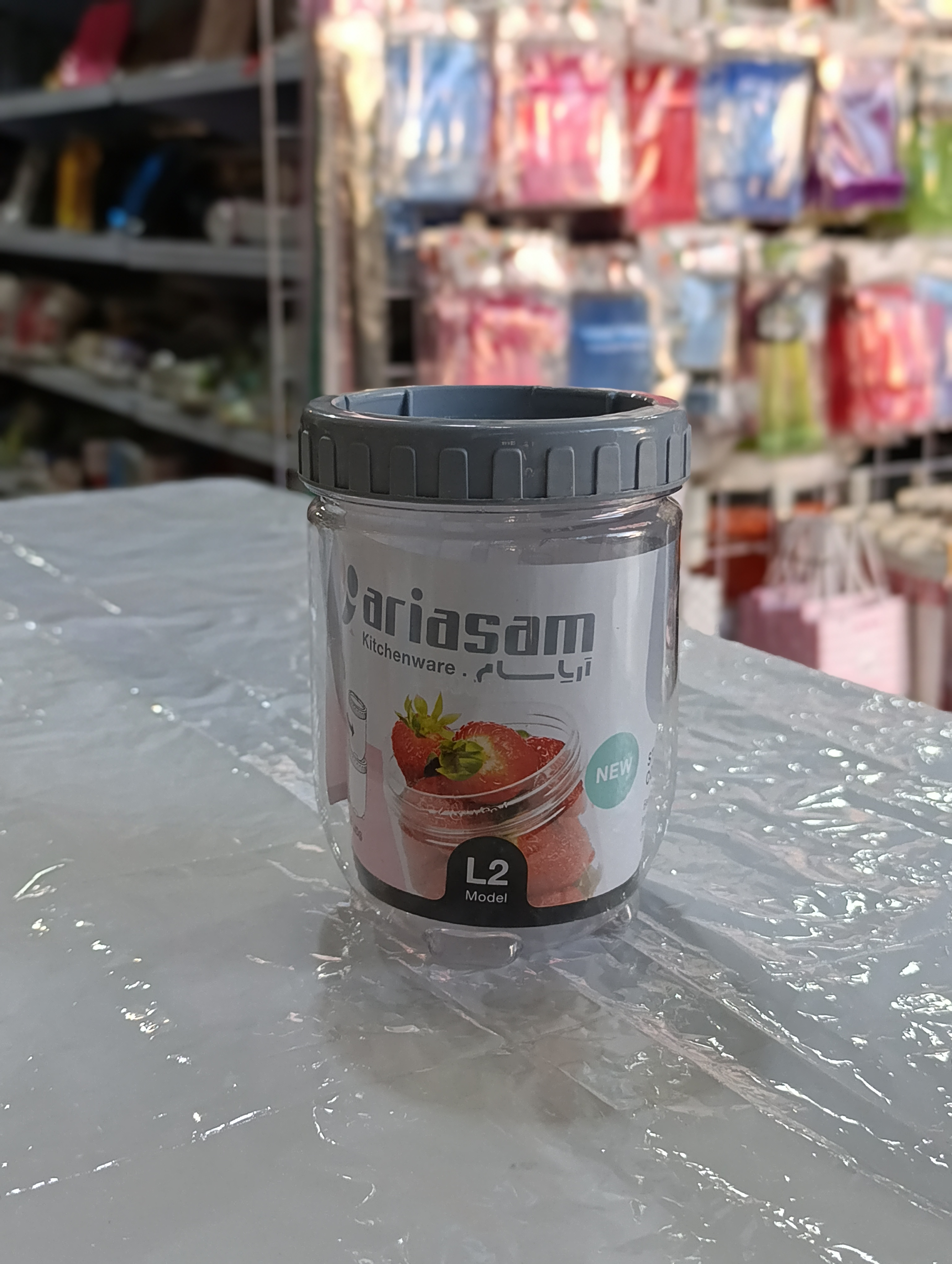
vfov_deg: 41.2
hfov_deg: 31.6
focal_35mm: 46
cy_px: 632
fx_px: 1683
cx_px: 476
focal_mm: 6.14
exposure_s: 1/100
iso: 250
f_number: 1.6
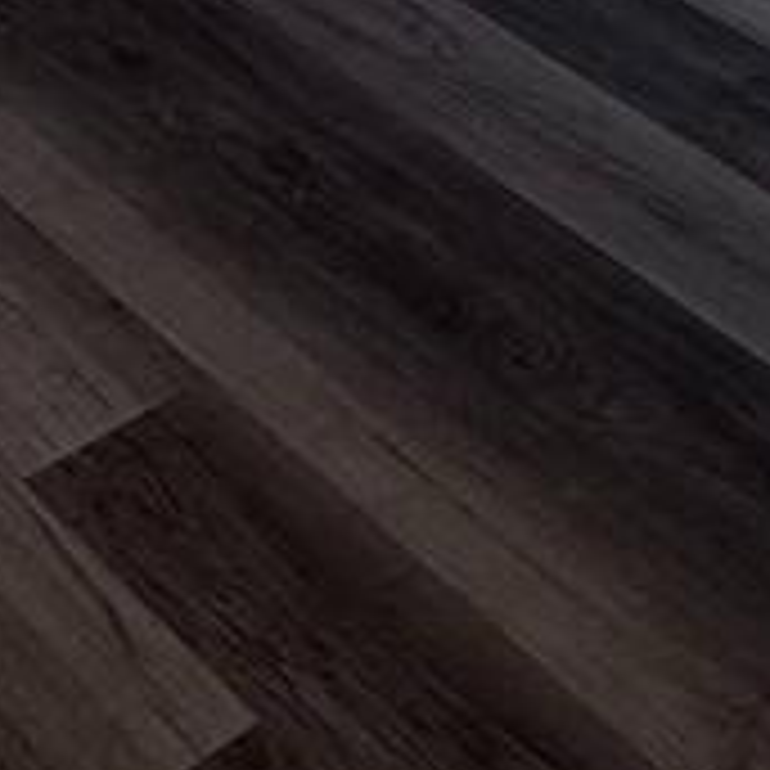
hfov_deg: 16.7
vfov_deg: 12.6
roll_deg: +0.3
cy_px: -1126
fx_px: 2617
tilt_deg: -6.7
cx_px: 468
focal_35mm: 104
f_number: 2.2
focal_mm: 2.22
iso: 50
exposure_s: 1/120
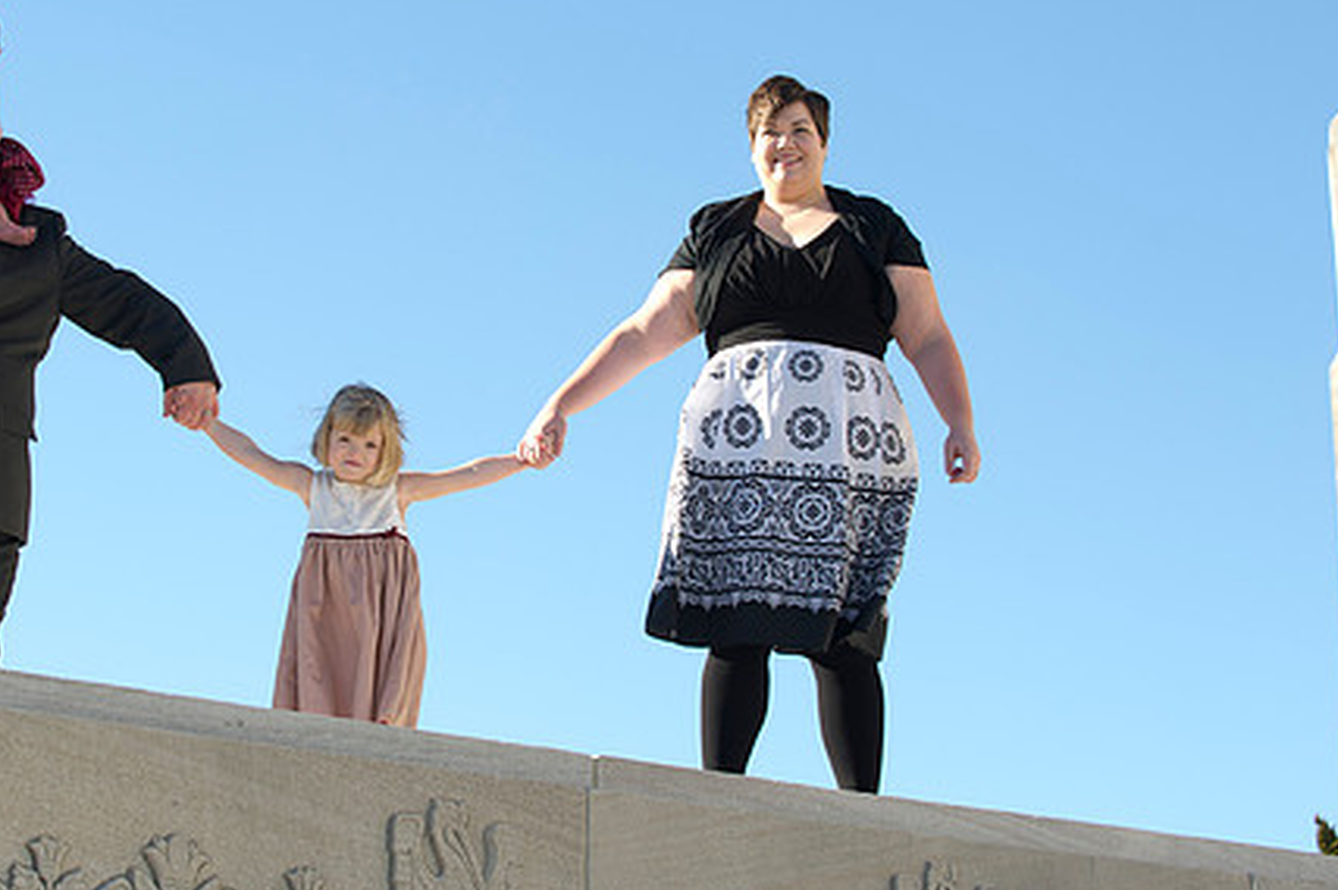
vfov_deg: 14.4
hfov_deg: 21.4
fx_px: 3528
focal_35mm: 95
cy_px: 357
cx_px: 504
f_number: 5
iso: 125
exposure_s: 1/200
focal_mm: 70
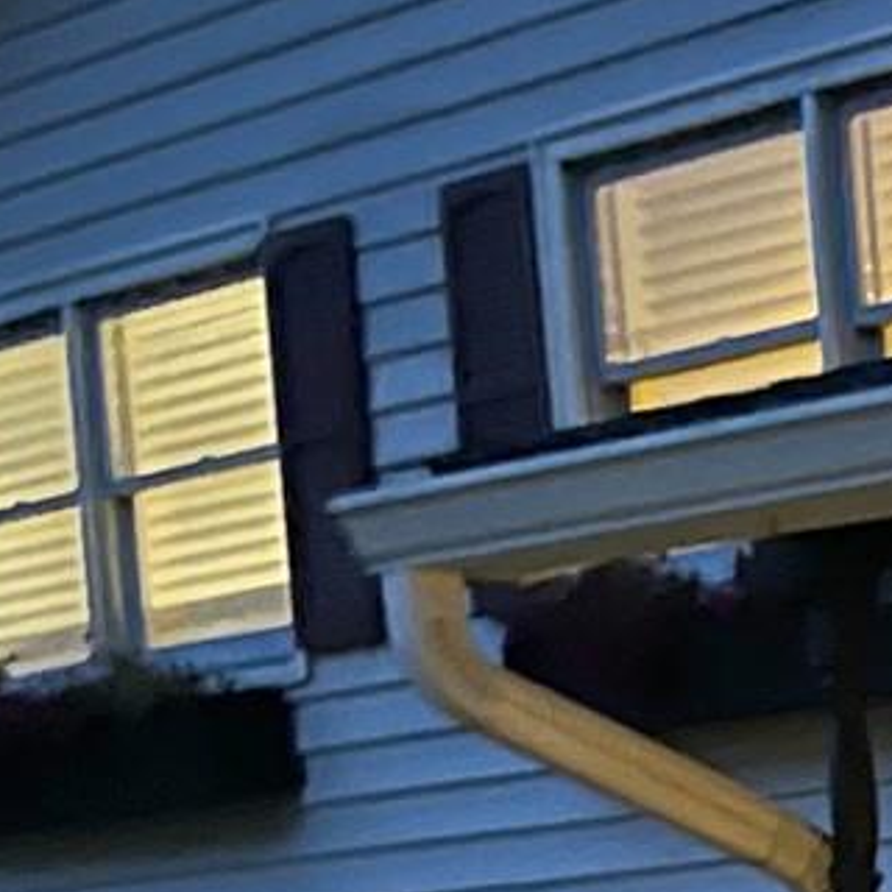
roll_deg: +3.0
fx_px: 4286
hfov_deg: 9.9
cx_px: 2383
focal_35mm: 147
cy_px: 1670
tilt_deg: -6.9
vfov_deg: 11.0
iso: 1000
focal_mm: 5.1
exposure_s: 1/15
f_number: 1.6
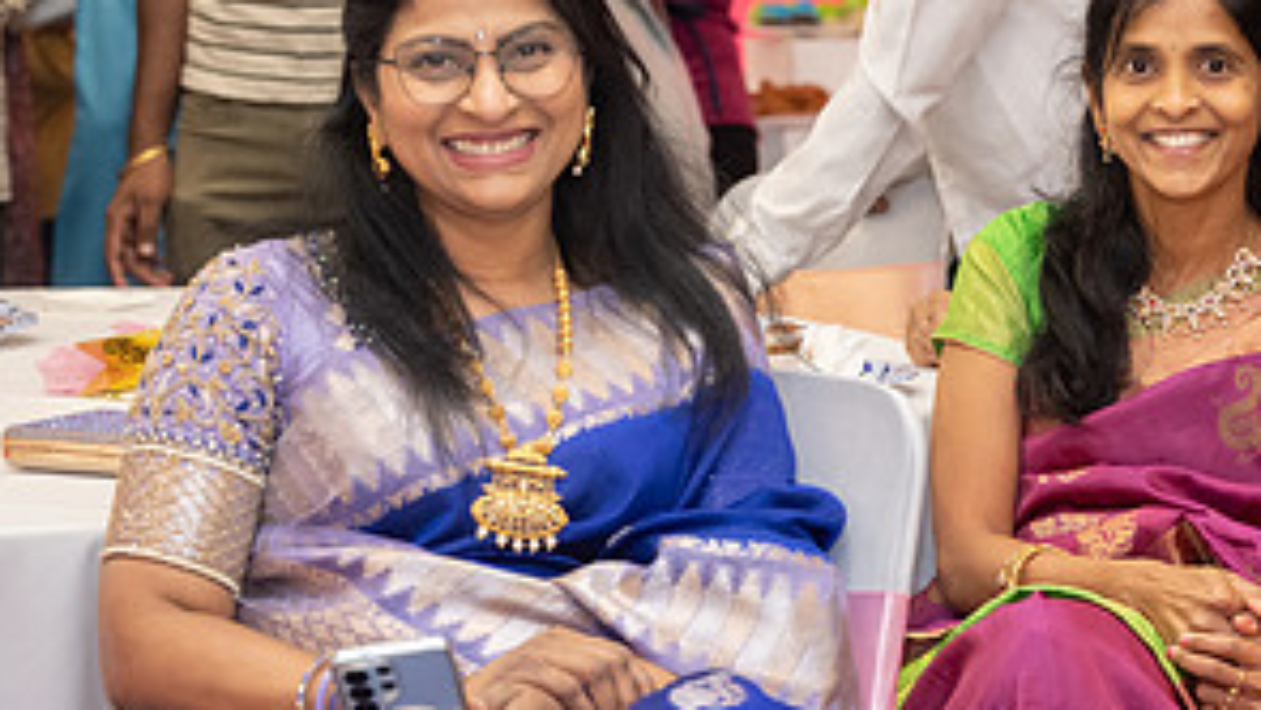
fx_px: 6053
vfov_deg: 6.7
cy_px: 399
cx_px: 1165
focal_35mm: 181
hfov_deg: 11.8
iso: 1000
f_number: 3.5
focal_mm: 84
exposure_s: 1/160
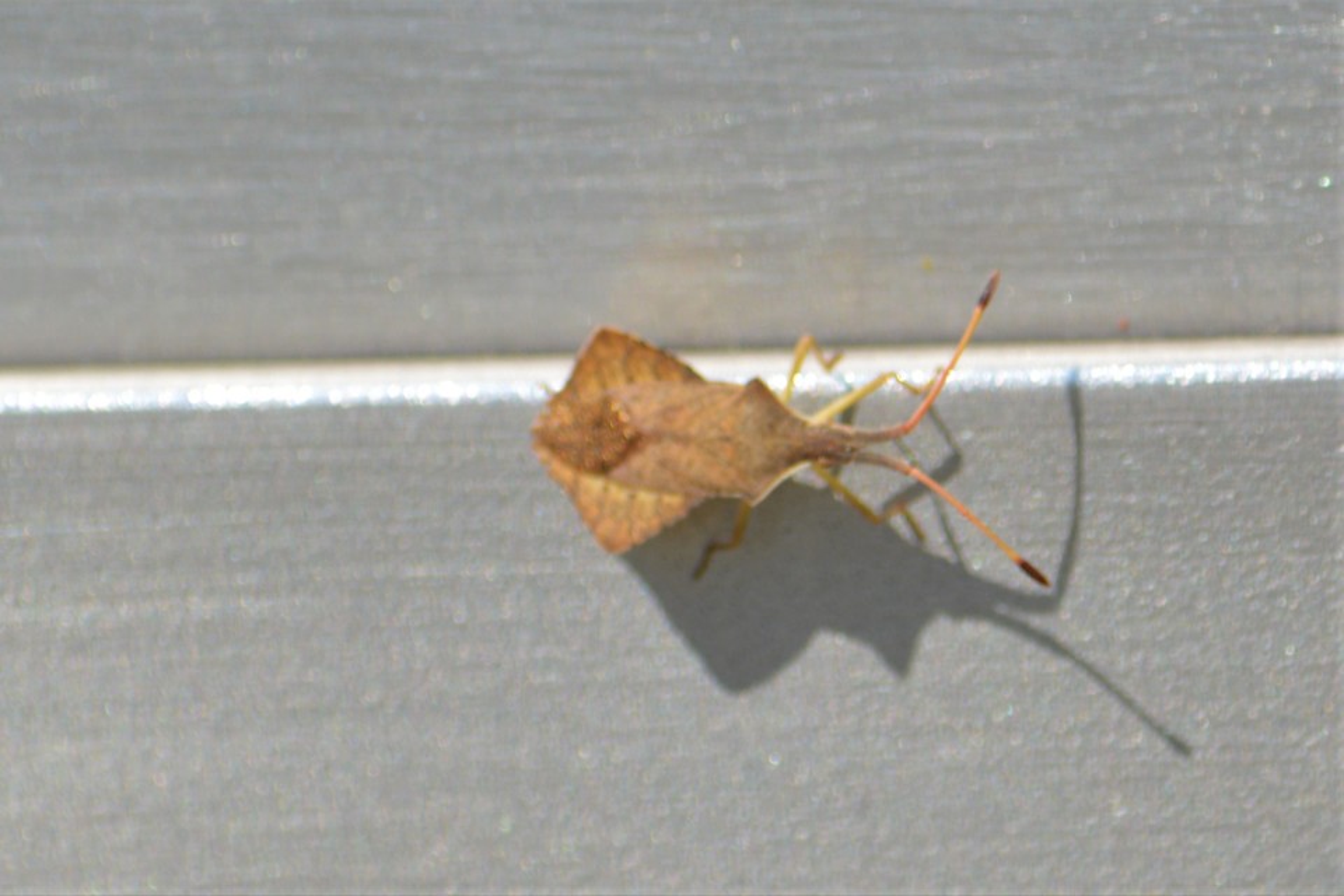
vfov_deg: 3.1
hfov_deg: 4.6
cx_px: 672
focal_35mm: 450
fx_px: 16799
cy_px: 448
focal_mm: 300
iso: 100
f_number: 8
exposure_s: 1/250
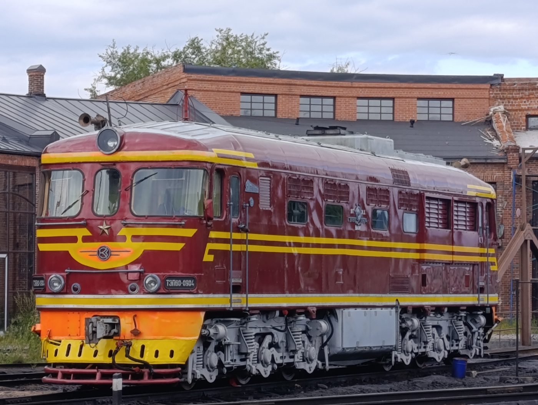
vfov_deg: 10.1
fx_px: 2288
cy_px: 202
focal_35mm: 147
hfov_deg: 13.4
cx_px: 269
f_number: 1.65
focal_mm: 6.11
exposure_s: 1/362
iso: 50
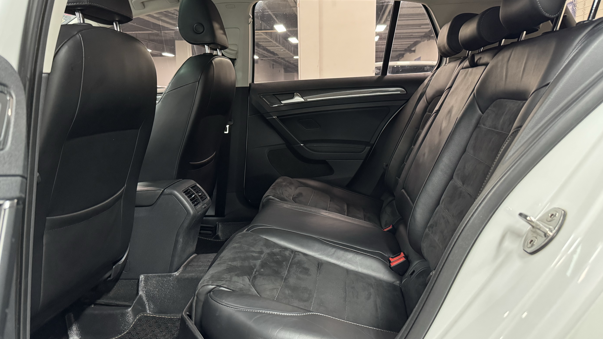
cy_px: 152
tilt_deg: -8.2
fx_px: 432
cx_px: 296
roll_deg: +0.7
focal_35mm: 27
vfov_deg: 42.8
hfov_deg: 69.9
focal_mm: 6.76
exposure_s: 1/33
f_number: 1.78
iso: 800
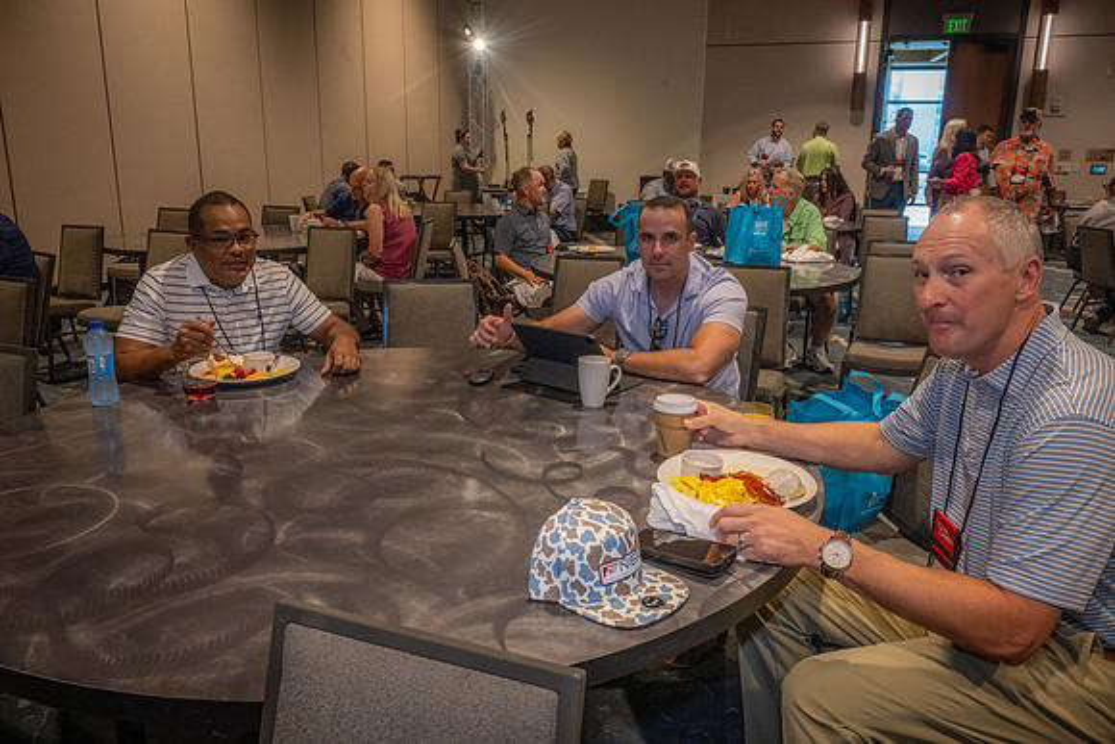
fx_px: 867
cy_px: 372
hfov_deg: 65.5
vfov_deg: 46.4
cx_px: 558
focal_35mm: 28
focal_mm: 28
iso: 4000
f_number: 9
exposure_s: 1/160
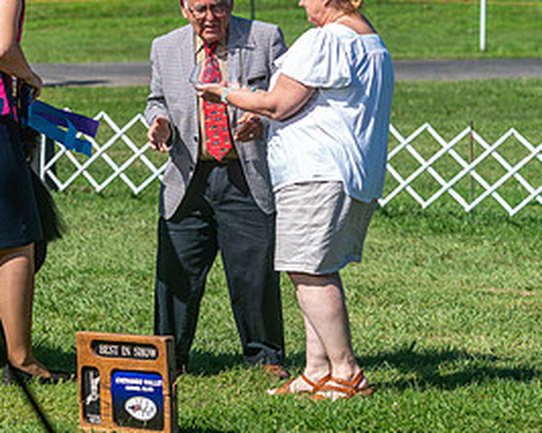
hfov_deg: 8.2
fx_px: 3766
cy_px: 12
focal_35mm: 235
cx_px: 119
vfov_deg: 6.6
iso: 80
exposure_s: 1/1000
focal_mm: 99
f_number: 4
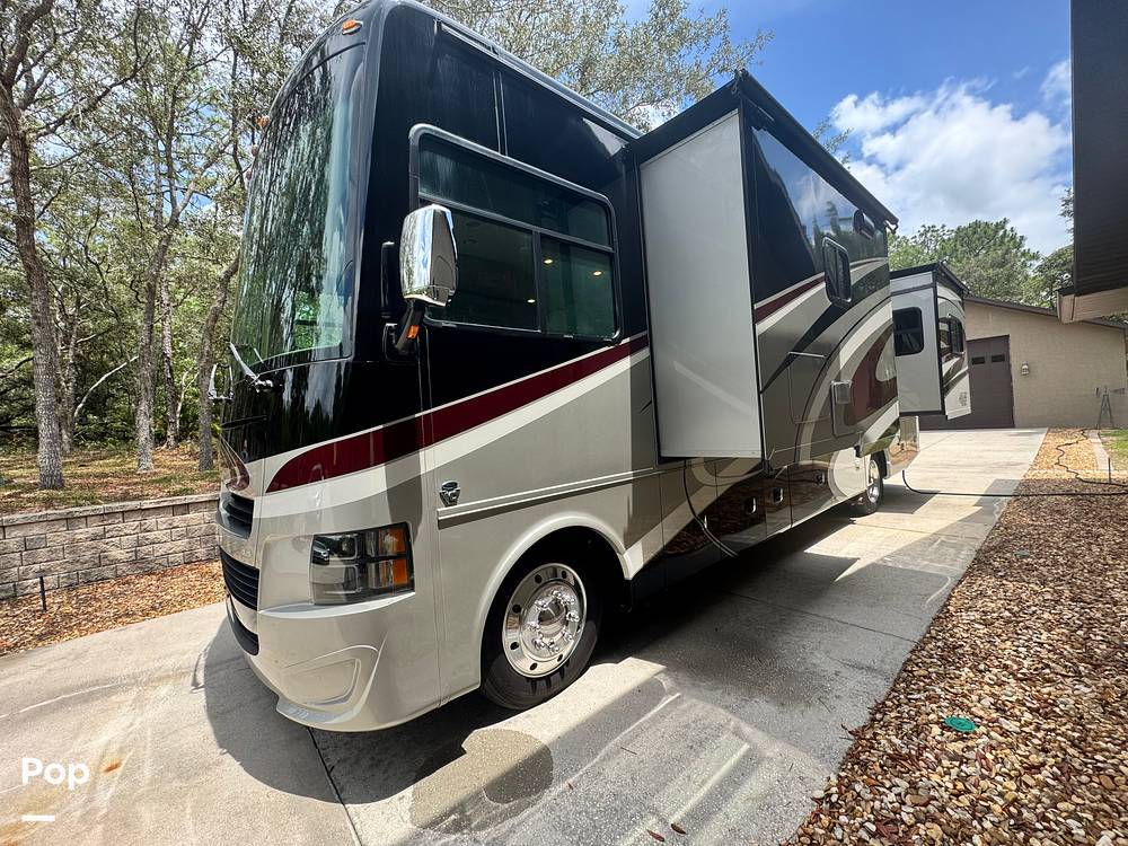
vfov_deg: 85.7
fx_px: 456
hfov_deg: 102.1
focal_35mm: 14
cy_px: 423
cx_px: 564
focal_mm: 2.22
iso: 40
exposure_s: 1/451
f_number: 2.2
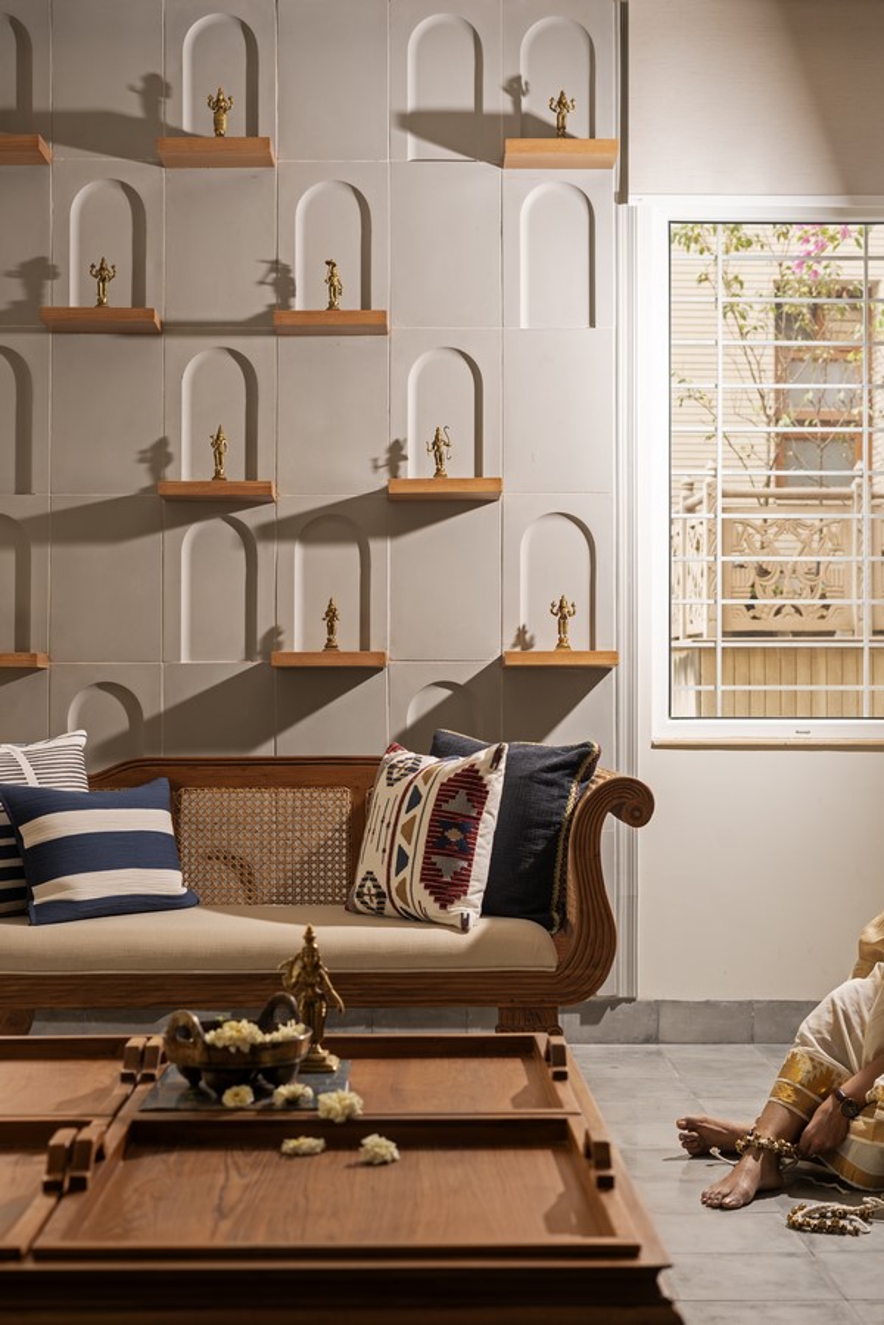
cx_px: 442
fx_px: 1842
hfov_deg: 27.0
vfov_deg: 39.6
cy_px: 662
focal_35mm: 50
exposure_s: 1/25
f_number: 5
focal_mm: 50
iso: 125
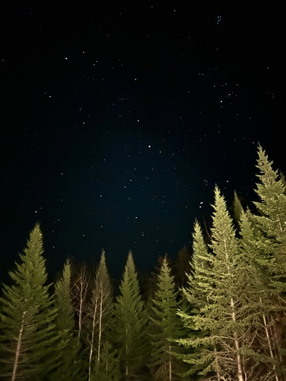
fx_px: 264
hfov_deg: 56.8
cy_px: 190
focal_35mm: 24
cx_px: 143
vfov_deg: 71.6
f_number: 1.78
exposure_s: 1
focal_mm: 6.86
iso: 12500
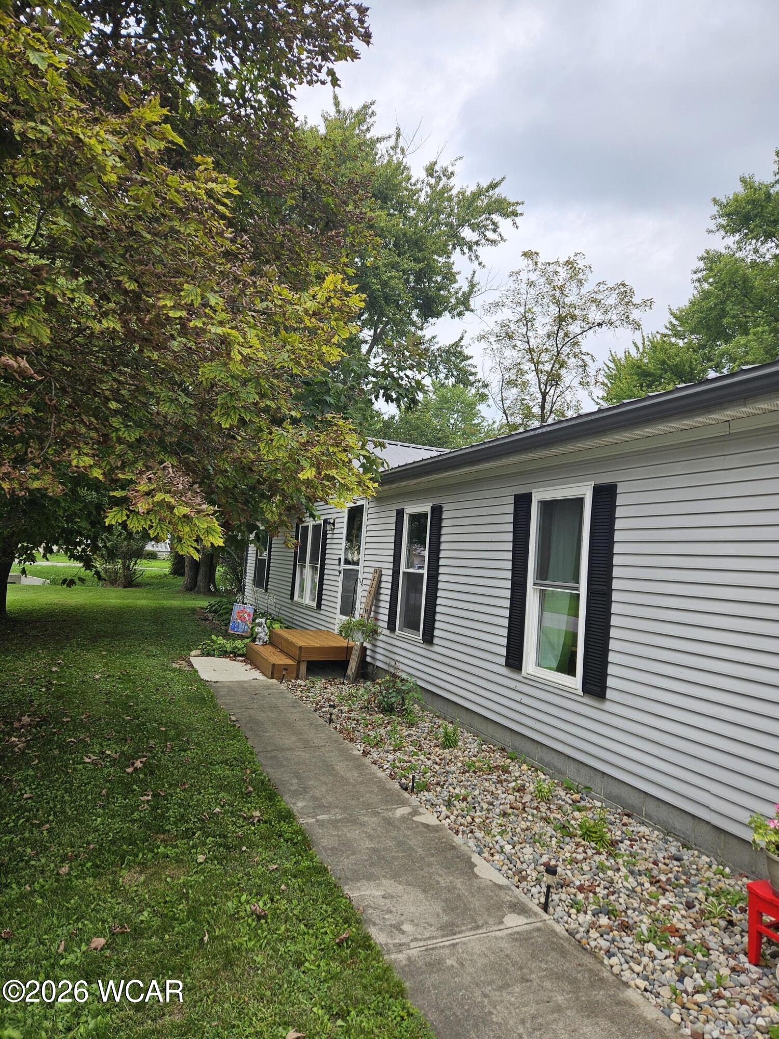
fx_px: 690
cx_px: 390
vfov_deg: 73.9
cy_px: 520
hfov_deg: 58.9
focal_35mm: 23
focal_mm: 5.4
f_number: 1.8
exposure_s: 1/433
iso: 25
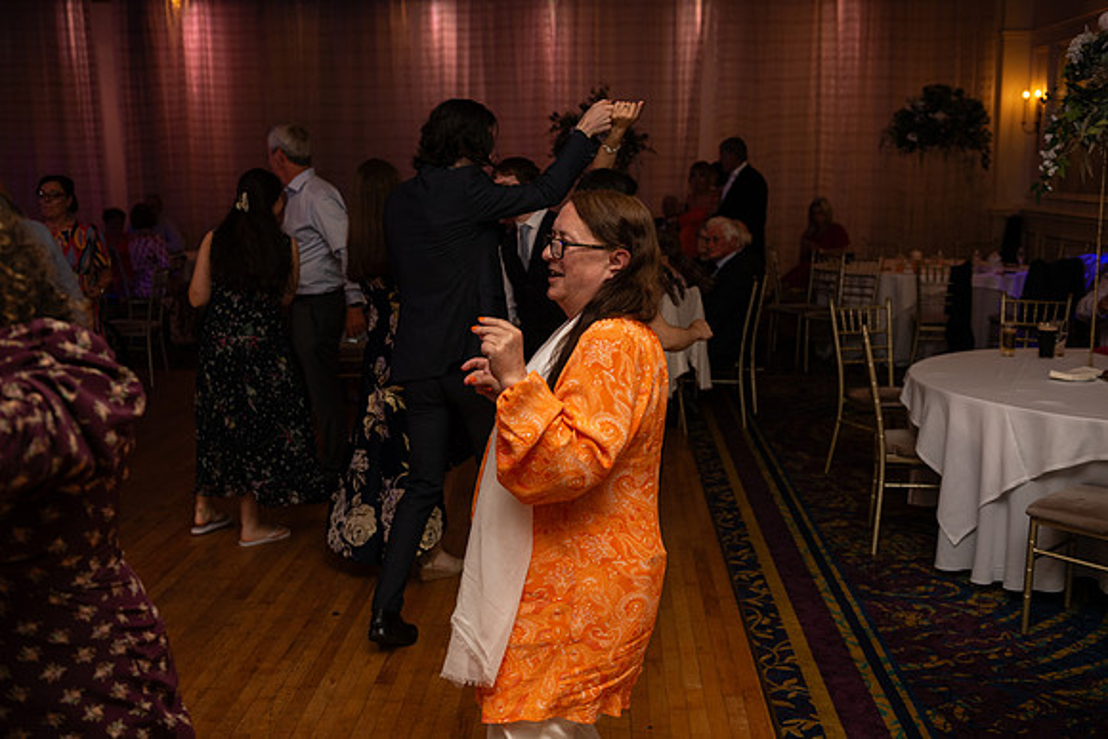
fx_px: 1231
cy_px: 370
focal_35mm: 40
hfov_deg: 48.4
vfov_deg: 33.4
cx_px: 554
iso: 500
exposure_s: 1/160
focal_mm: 40
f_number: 3.5
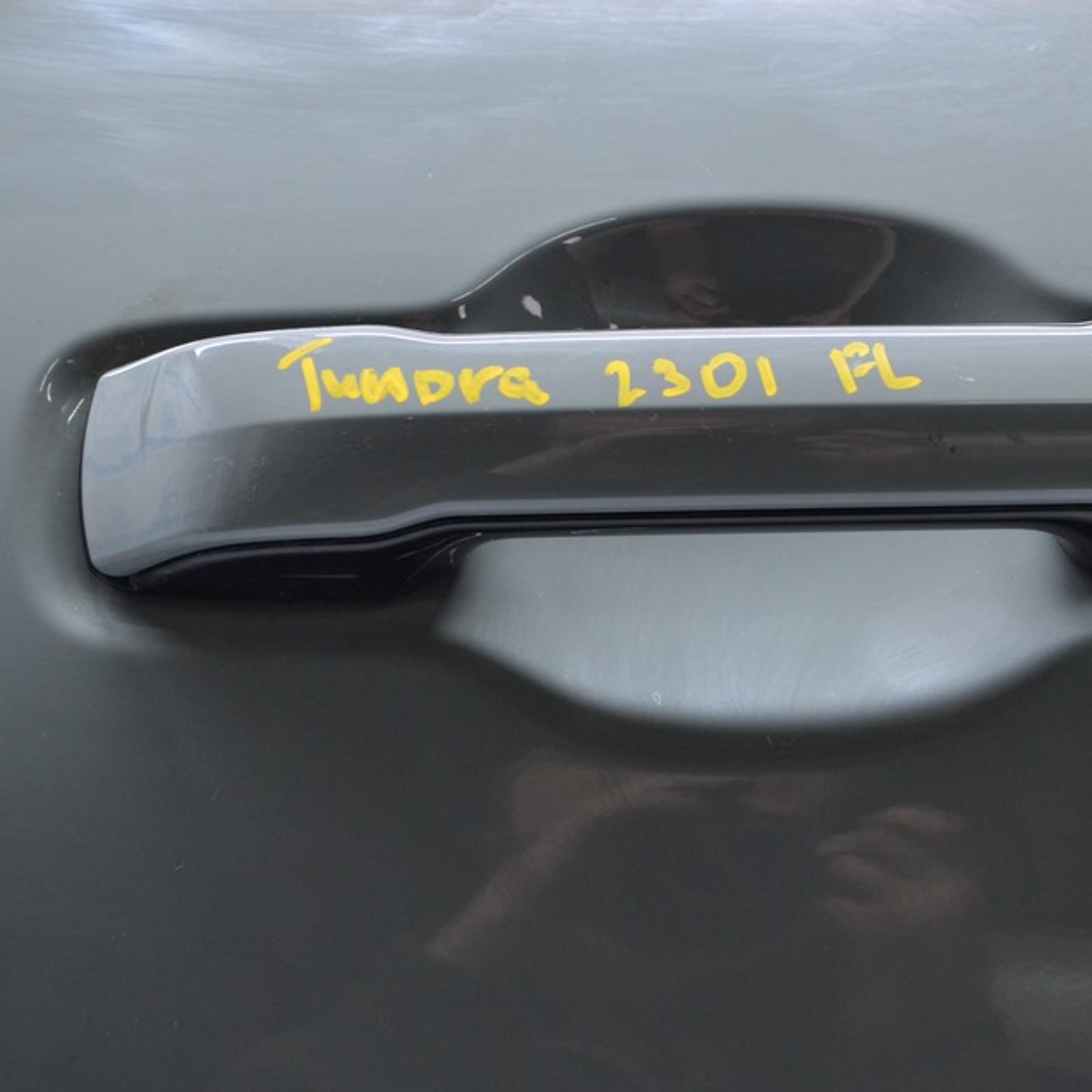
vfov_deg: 22.2
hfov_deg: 22.1
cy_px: 542
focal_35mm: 78
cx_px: 774
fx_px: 2784
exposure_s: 1/60
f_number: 5
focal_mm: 38
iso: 720
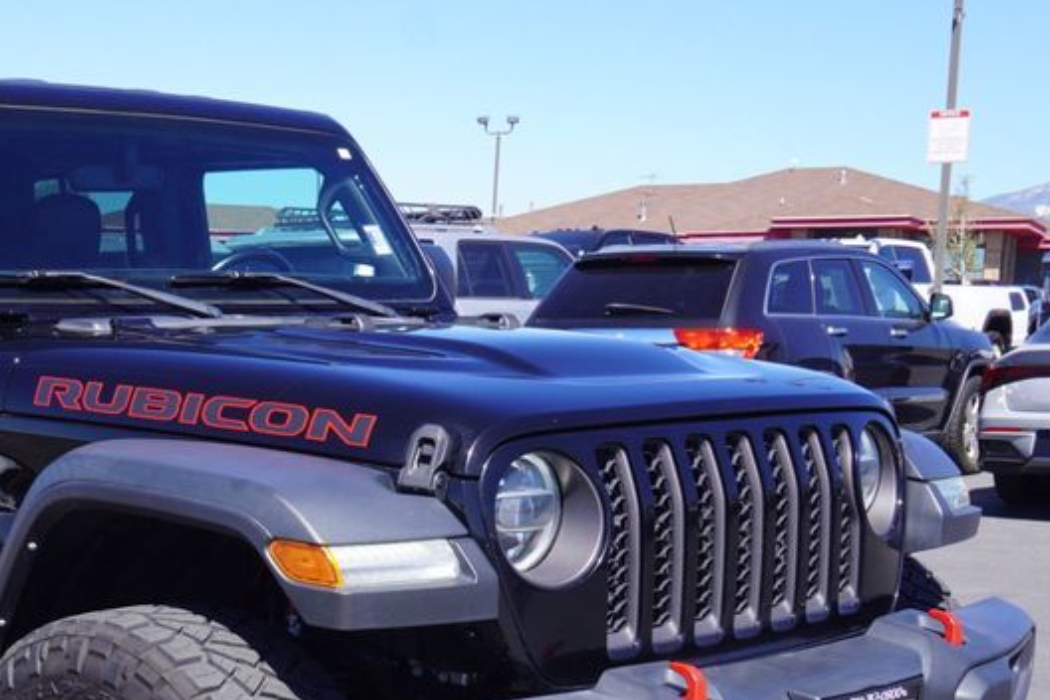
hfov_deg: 29.2
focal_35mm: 67
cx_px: 159
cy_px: 638
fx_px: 1953
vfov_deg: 19.9
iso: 100
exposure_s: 1/125
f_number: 9
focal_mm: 23
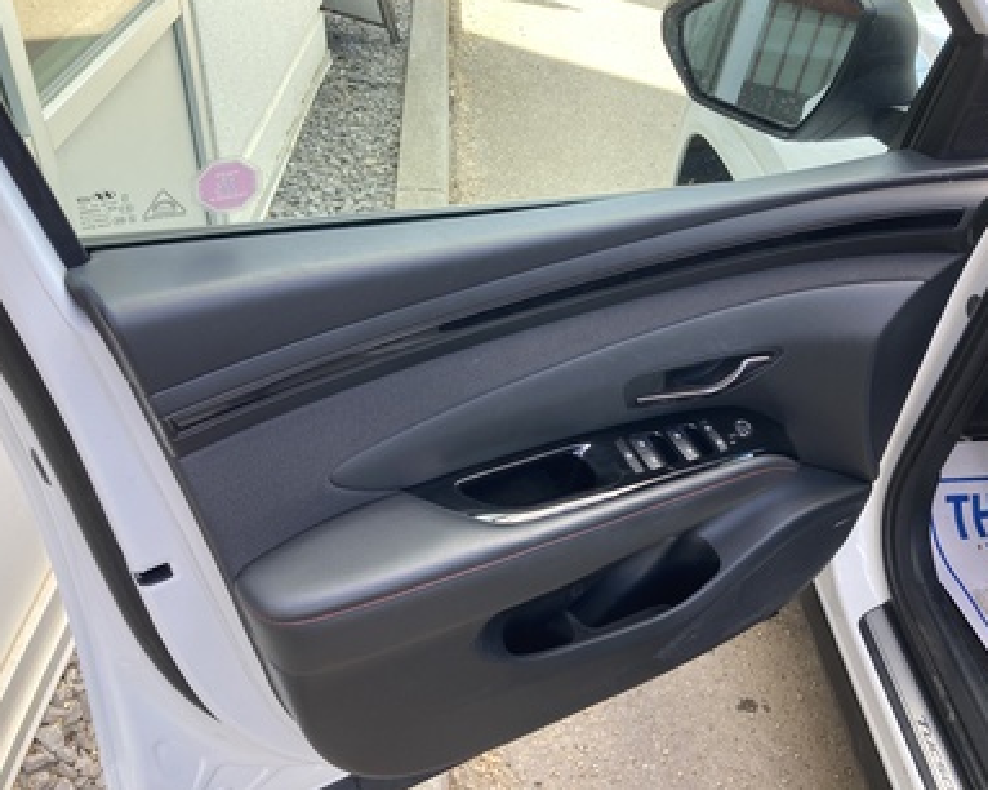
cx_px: 534
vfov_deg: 48.5
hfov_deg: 58.7
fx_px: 877
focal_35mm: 30
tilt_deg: -37.8
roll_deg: -5.2
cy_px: 389
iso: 32
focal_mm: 3.99
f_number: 1.8
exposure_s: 1/121
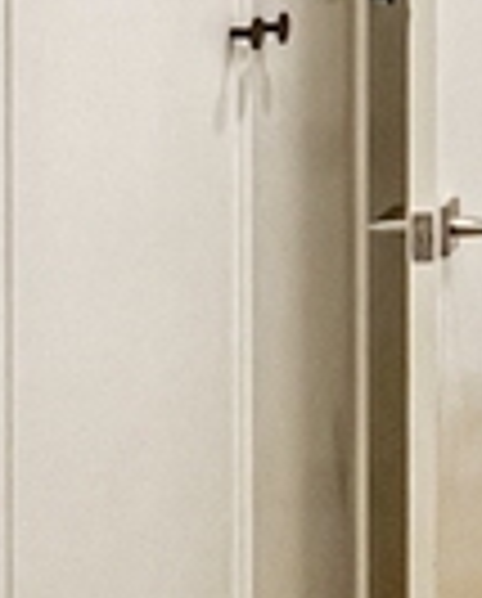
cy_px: -67
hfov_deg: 18.9
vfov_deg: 24.2
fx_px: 1297
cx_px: 689
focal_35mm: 73
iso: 125
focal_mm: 1.57
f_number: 1.8
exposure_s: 1/120
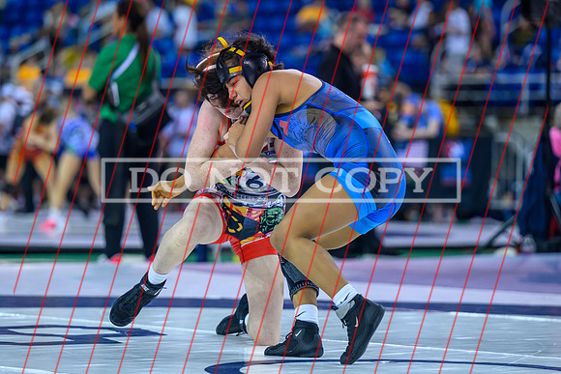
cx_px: 282
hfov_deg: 12.2
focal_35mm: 169
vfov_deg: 8.1
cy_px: 179
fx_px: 2634
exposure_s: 1/800
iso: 2000
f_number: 2.8
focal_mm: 135
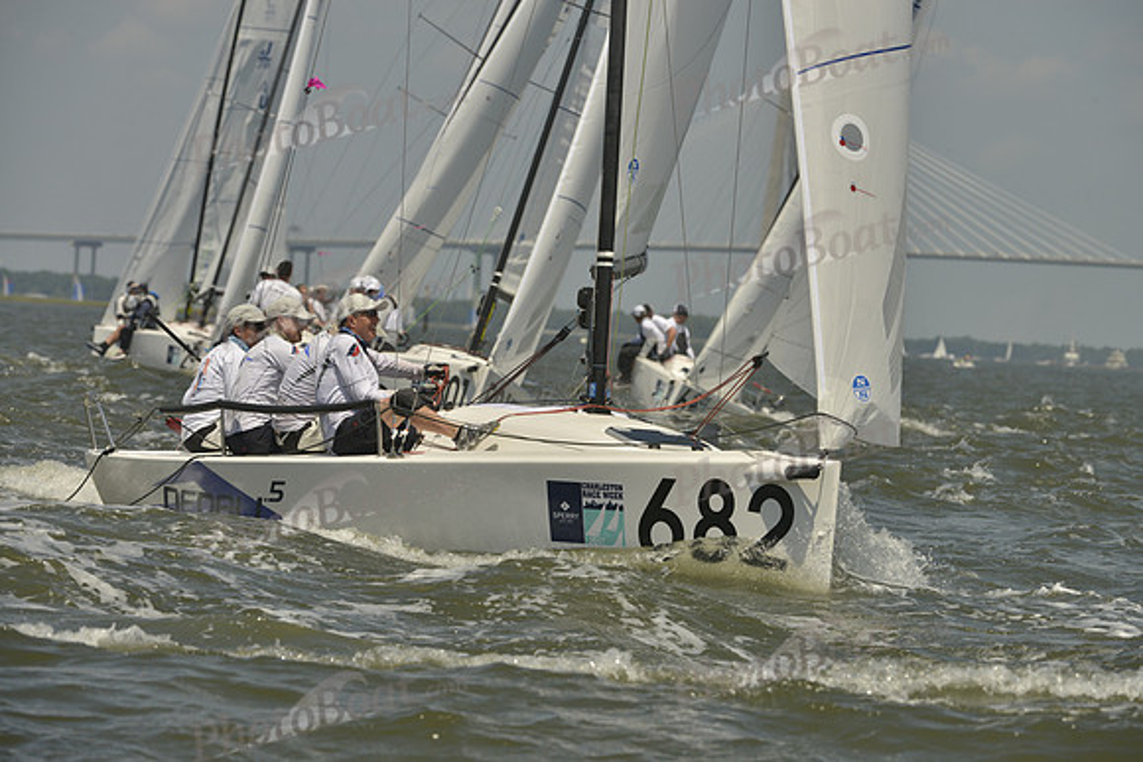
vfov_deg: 4.9
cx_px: 572
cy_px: 381
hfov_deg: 7.4
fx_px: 8892
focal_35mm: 280
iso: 280
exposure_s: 1/1250
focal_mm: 280
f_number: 10
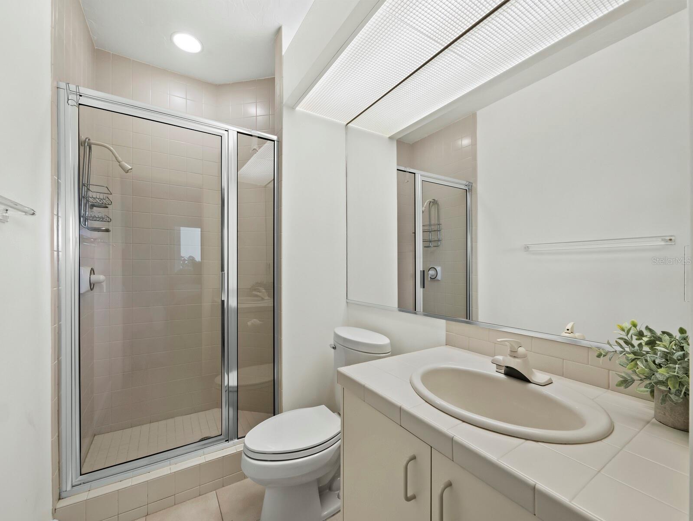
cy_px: 260
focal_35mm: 14
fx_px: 280
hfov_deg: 102.0
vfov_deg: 85.7
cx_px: 346
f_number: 11
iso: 320
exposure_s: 1/3
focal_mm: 7
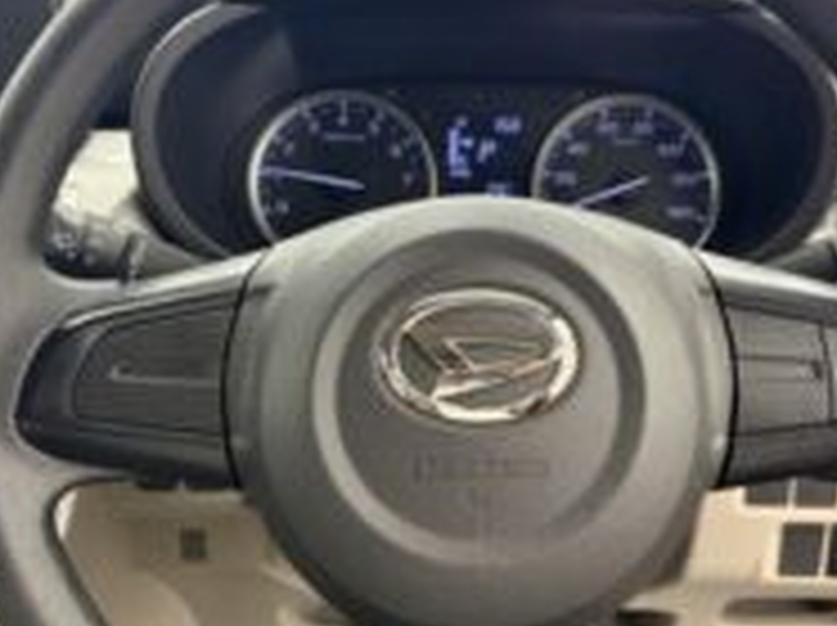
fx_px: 1183
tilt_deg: -23.6
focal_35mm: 49
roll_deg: -0.1
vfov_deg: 29.6
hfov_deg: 38.9
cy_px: 358
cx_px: 468
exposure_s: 1/50
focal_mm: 5.96
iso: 320
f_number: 1.6
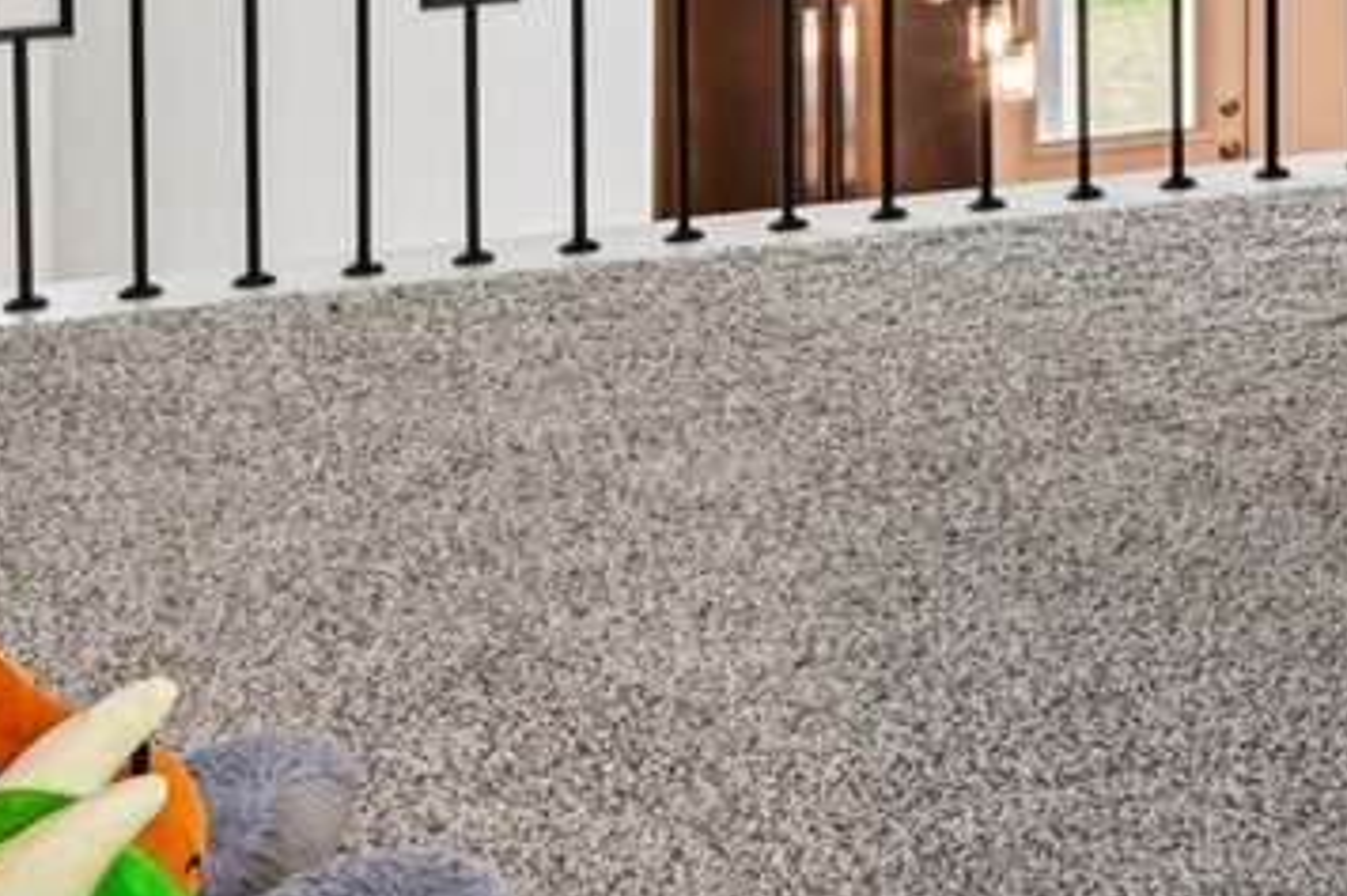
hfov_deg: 13.8
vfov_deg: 10.8
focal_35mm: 116
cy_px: -866
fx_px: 4338
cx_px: 2993
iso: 400
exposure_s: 1/15
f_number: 8
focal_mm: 19
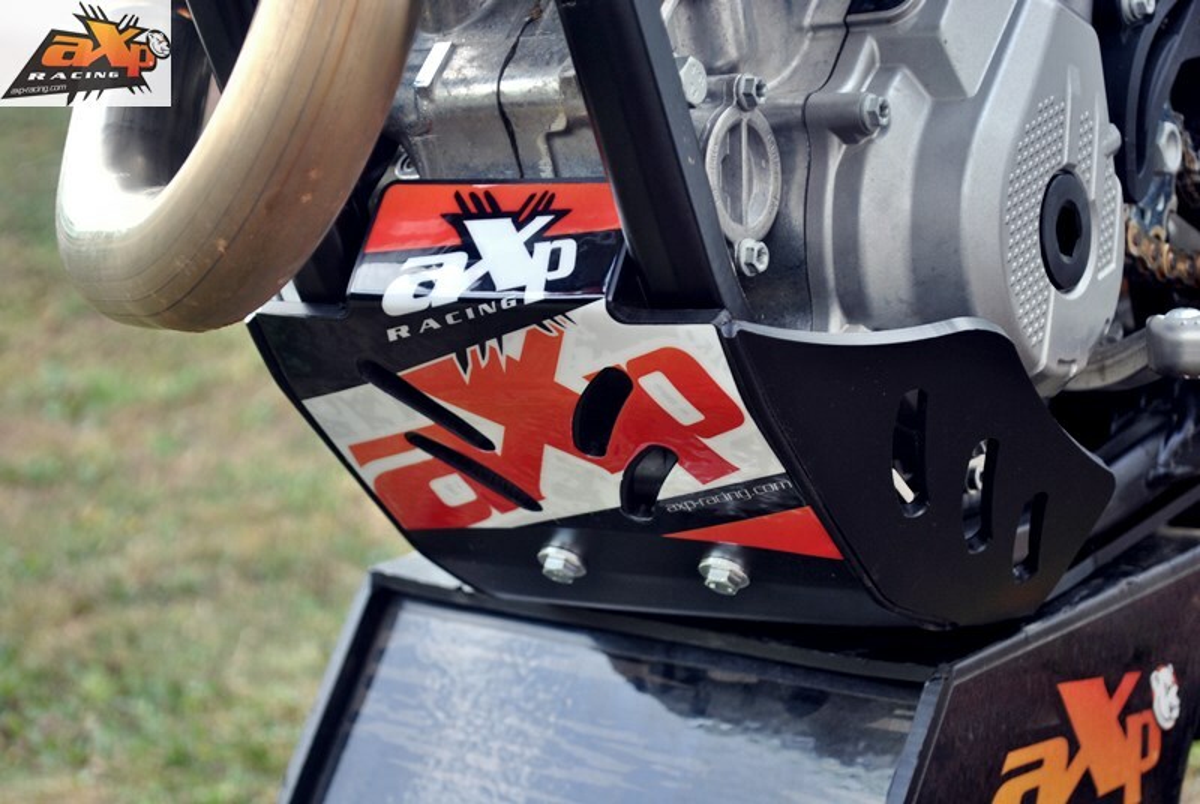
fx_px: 2504
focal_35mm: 75
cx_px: 600
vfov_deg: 18.2
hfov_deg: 27.0
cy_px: 402
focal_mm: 50
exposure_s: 1/60
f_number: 5.6
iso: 200
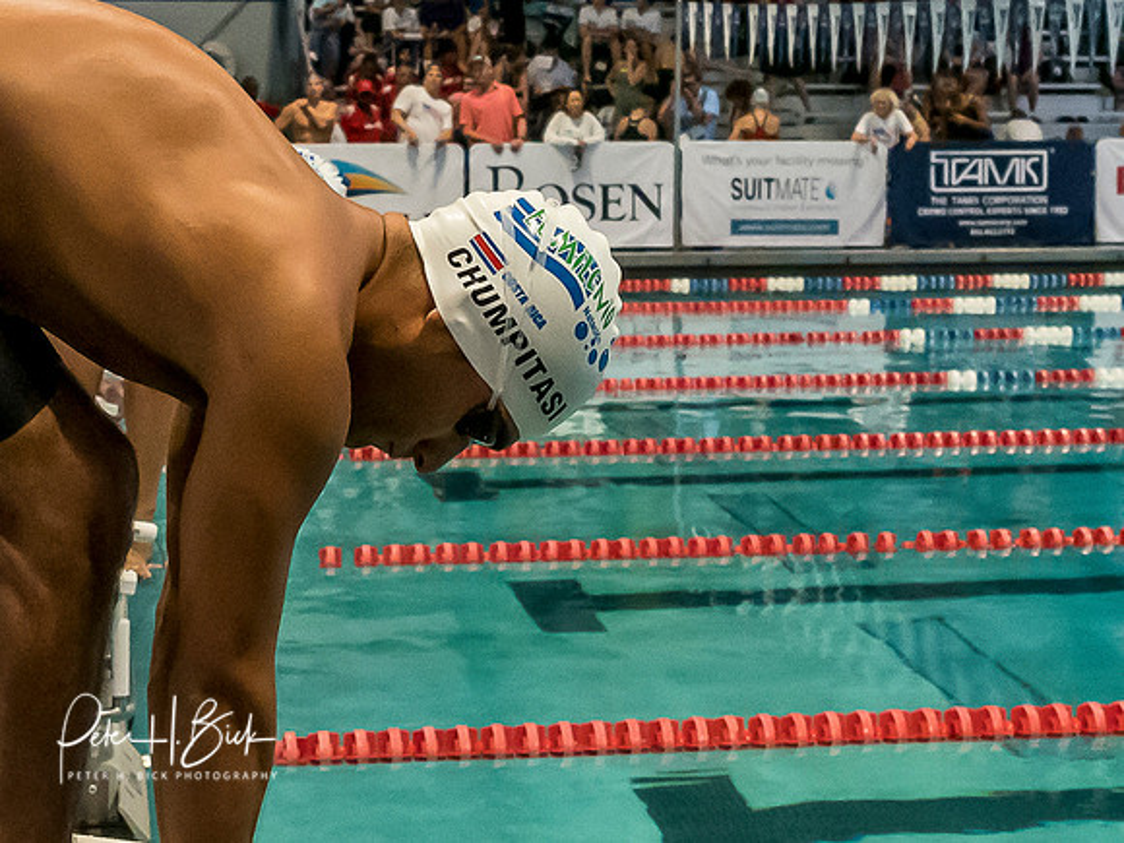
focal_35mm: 85
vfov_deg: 17.4
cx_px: 465
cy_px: 372
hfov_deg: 23.0
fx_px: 2761
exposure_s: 1/1000
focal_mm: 15
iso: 3200
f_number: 2.8
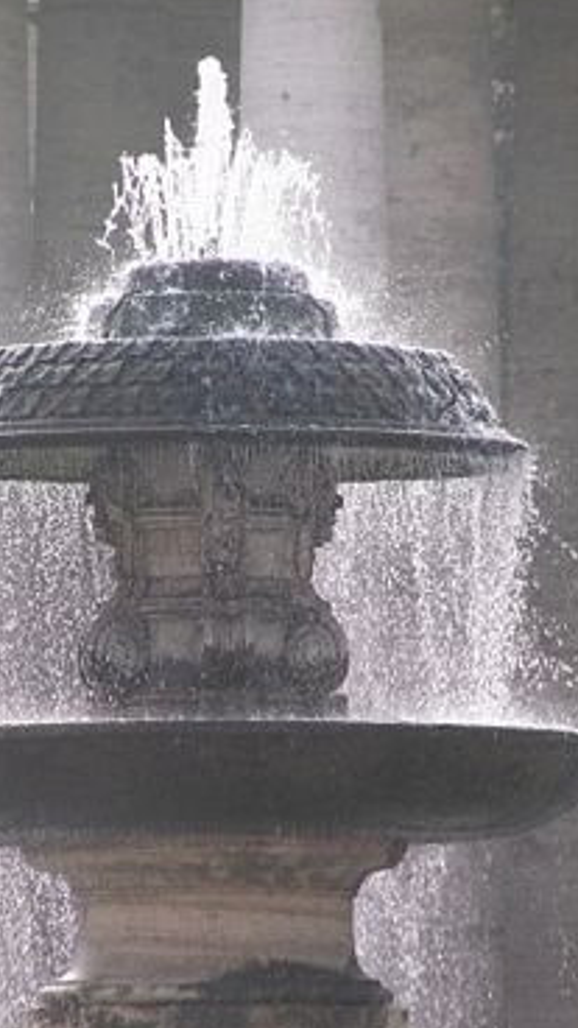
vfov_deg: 4.8
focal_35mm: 449
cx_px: 226
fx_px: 12234
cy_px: 601
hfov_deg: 2.7
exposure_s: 1/250
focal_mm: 55.9
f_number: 3.6
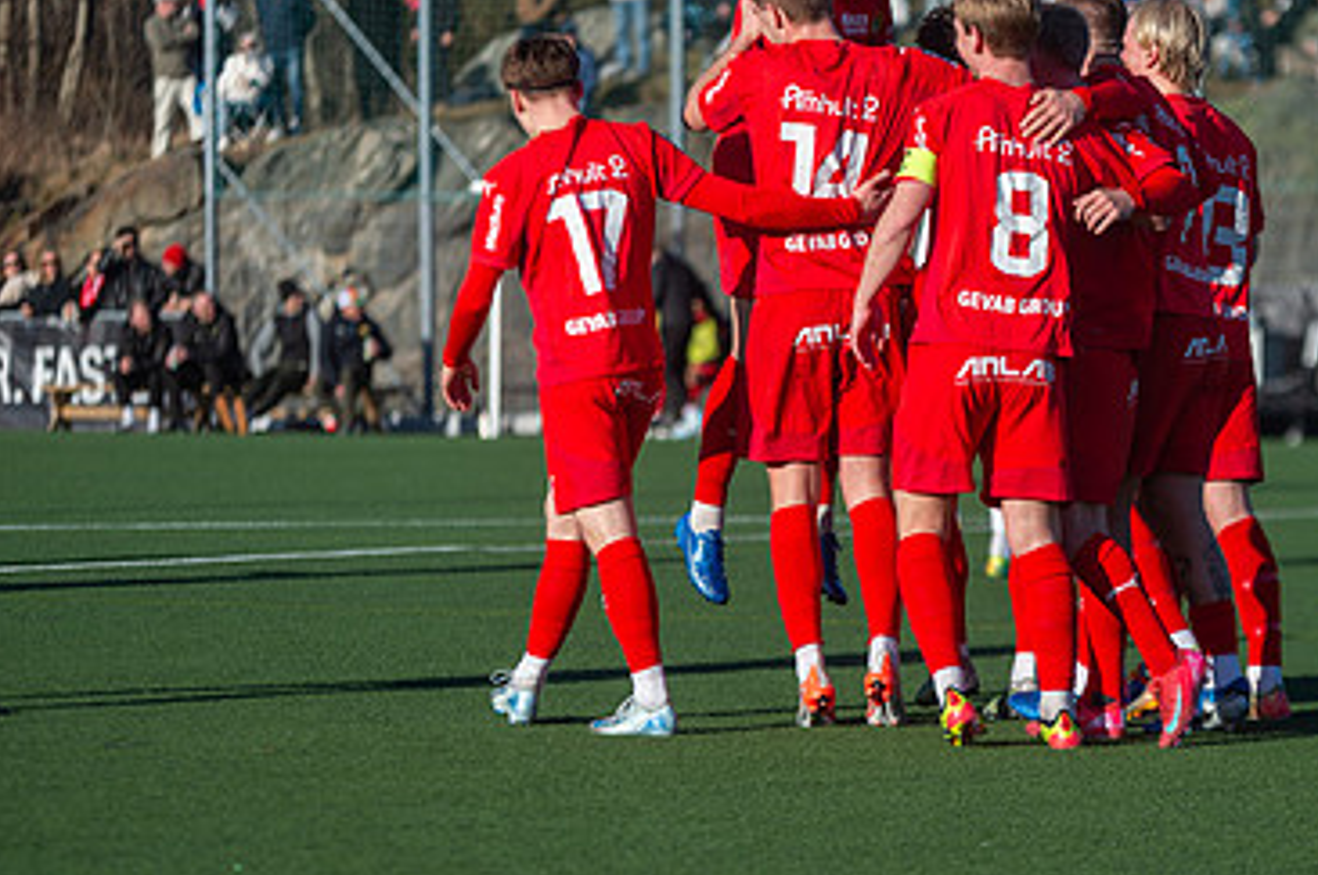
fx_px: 8702
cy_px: 331
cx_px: 889
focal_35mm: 238
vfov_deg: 5.8
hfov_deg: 8.7
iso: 100
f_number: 3.2
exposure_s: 1/1600
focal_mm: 150
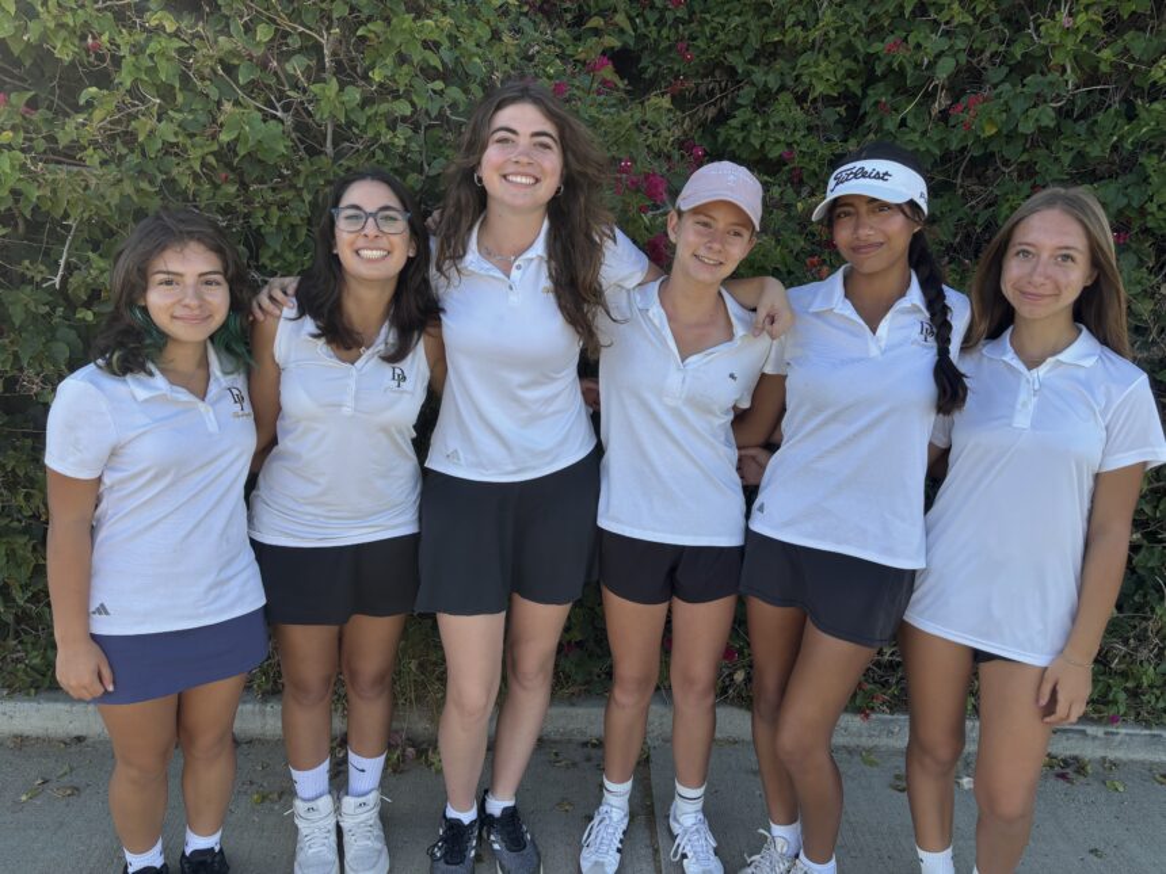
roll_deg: -3.7
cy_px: 437
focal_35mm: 26
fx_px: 876
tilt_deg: -15.6
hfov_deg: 67.3
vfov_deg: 53.1
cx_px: 583
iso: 50
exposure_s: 1/486
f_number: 1.6
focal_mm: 5.96
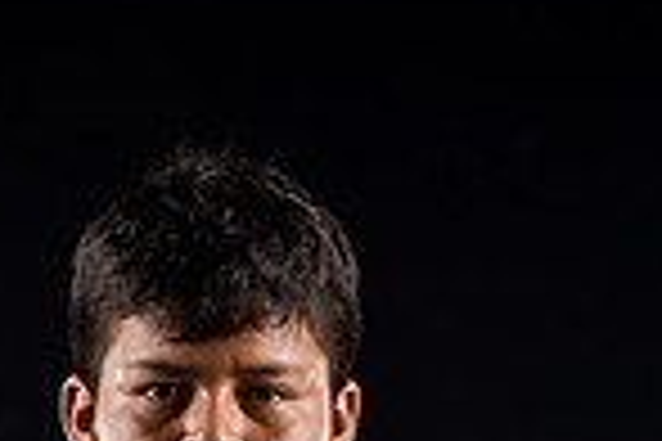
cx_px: 194
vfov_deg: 3.0
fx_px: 8293
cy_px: 803
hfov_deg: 4.6
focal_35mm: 451
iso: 200
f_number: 4
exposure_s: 1/160
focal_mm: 114
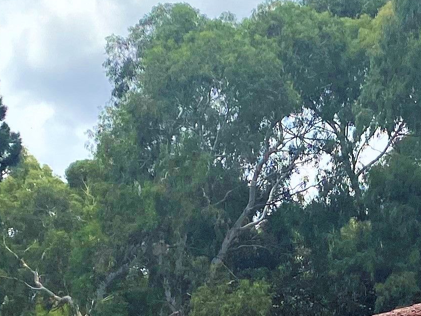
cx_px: 344
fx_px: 1508
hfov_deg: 15.8
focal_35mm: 124
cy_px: 387
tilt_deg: +4.6
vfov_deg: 11.7
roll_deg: -0.2
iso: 32
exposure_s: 1/2625
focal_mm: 4.25
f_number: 1.8
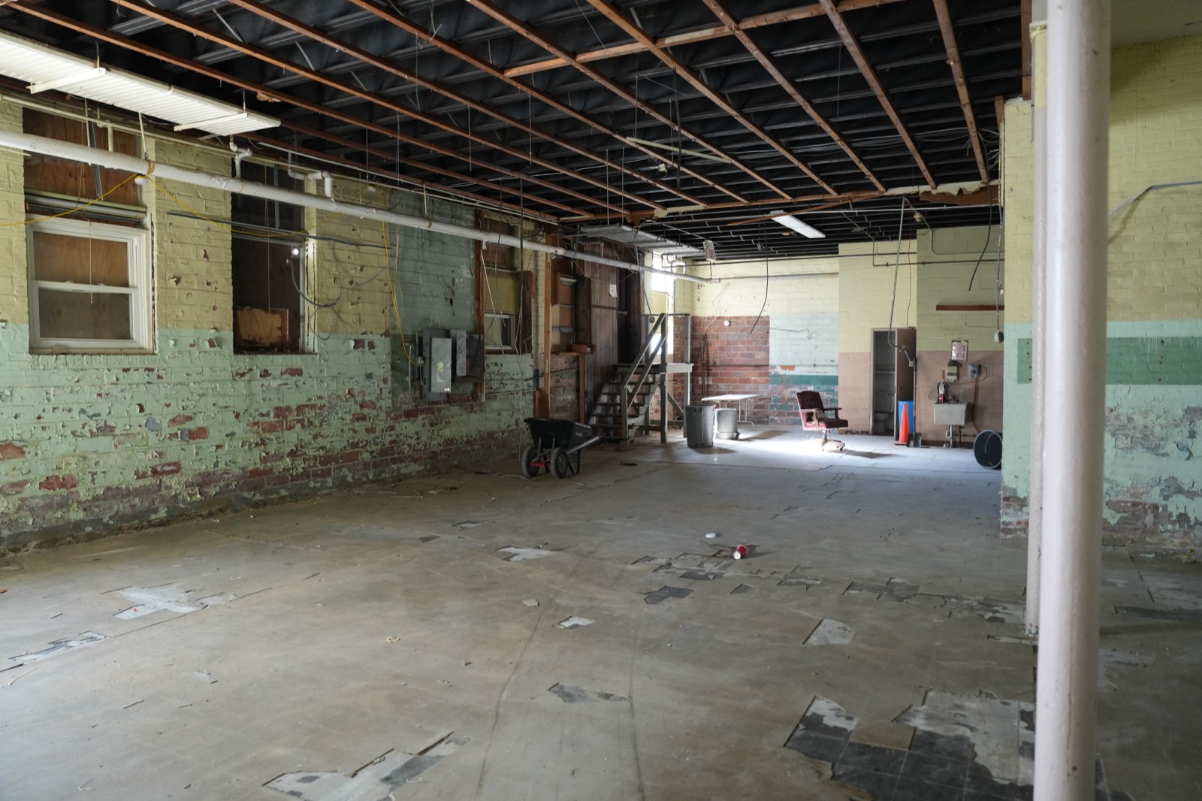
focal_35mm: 24
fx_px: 801
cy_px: 400
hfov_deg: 73.8
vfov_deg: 53.1
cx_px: 601
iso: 2000
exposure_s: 1/160
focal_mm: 24
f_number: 2.8
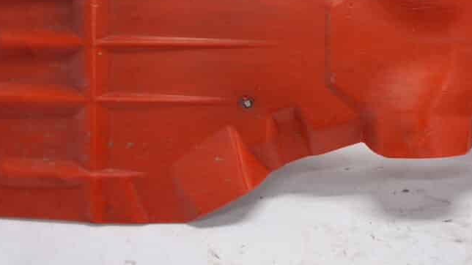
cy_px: 65
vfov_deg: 26.2
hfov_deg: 45.0
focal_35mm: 45
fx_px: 563
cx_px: 301
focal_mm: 18
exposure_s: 1/60
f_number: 3.5
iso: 125
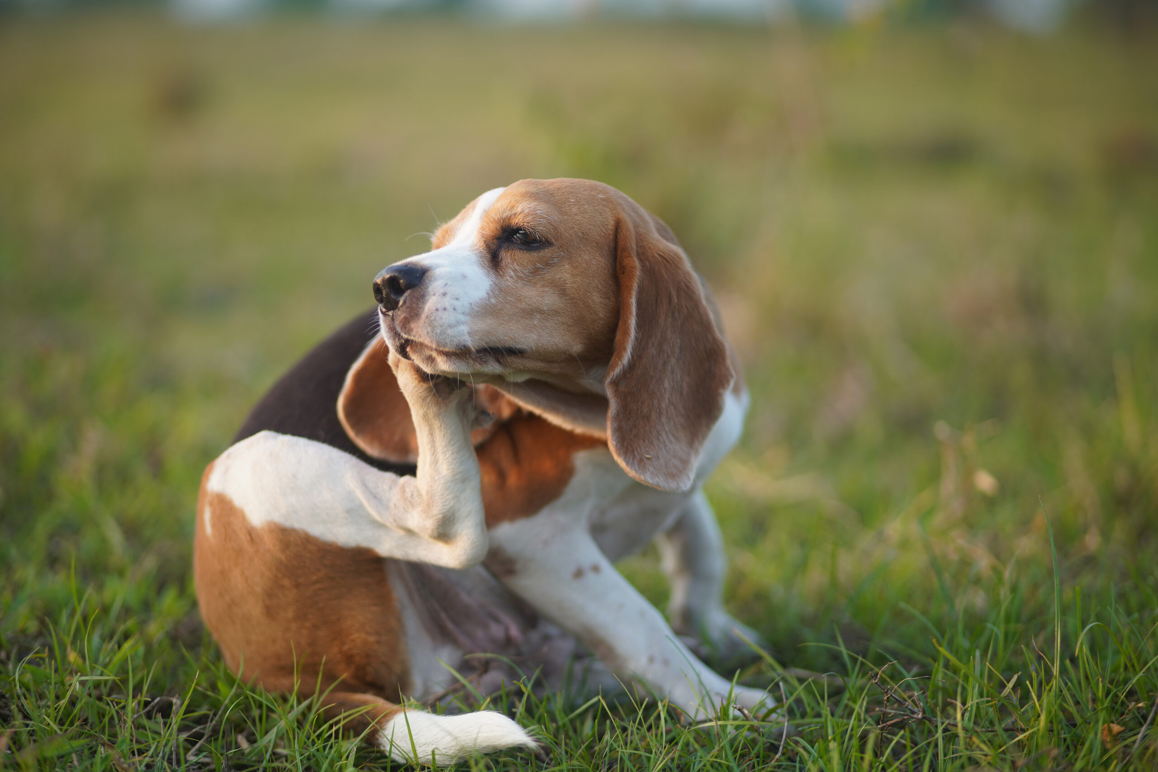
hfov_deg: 23.9
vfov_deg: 16.1
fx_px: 2734
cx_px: 579
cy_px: 386
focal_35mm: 85
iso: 100
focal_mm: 85
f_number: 1.8
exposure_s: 1/500
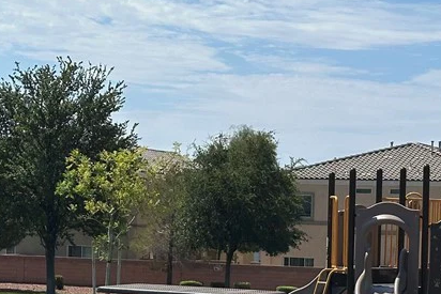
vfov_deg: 11.0
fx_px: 1519
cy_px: 285
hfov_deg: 16.5
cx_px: 302
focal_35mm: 124
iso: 64
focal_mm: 6.86
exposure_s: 1/5556
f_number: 1.78
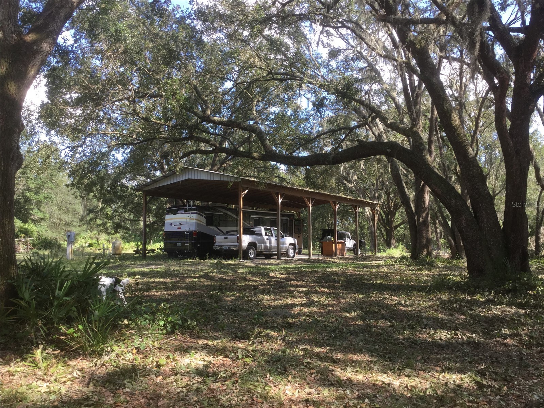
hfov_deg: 58.4
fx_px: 487
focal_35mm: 31
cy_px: 204
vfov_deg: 45.4
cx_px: 272
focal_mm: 3.3
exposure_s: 1/177
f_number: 2.4
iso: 25
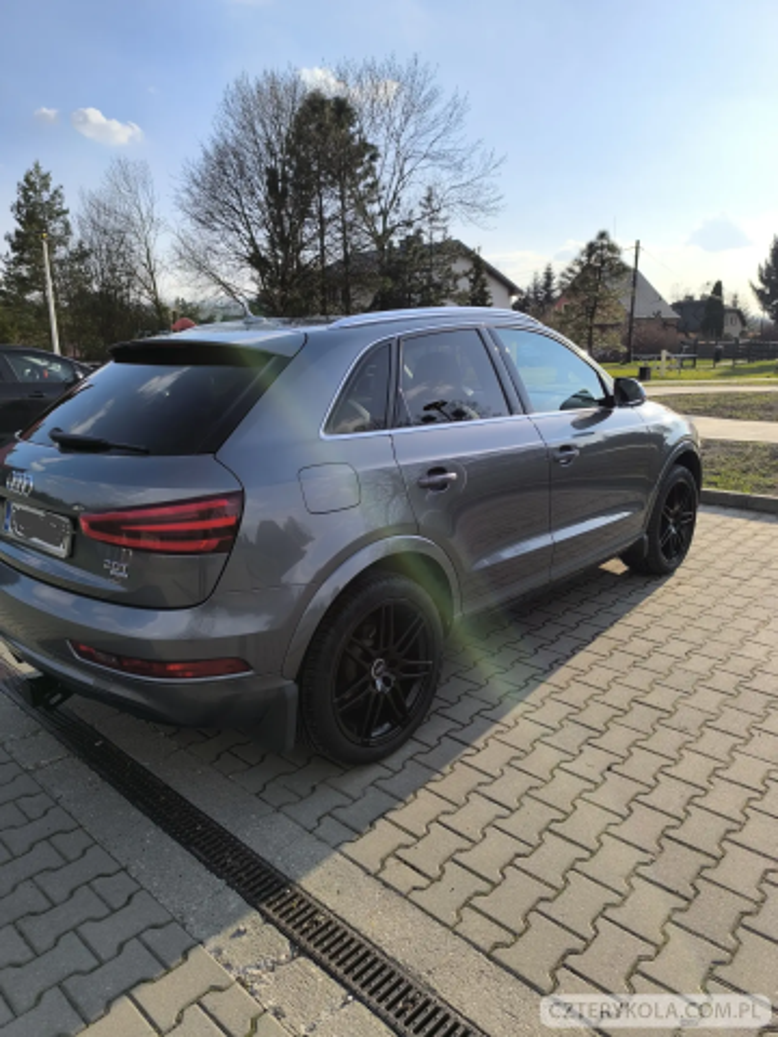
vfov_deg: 73.9
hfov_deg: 58.9
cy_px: 518
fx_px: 689
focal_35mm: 23
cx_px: 389
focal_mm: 6.14
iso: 50
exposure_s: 1/1276
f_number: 1.65
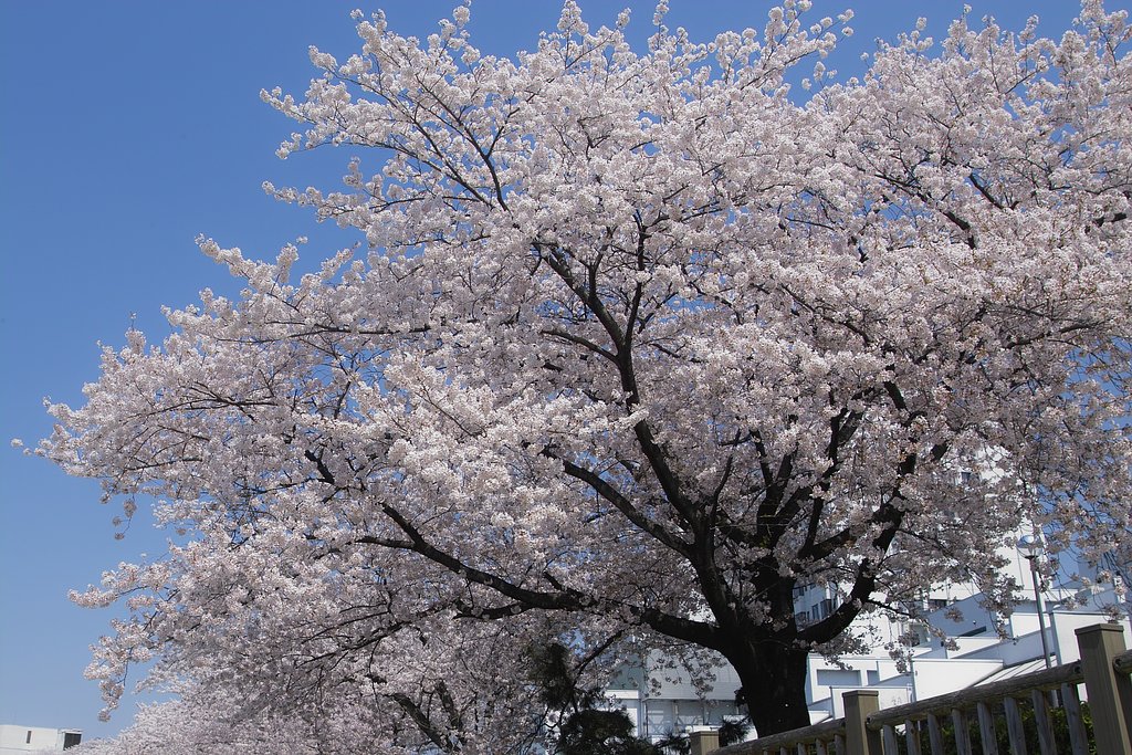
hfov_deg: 55.8
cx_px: 566
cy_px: 378
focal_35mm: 34
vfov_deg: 38.9
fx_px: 1069
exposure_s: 1/125
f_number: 8
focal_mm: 20
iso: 100
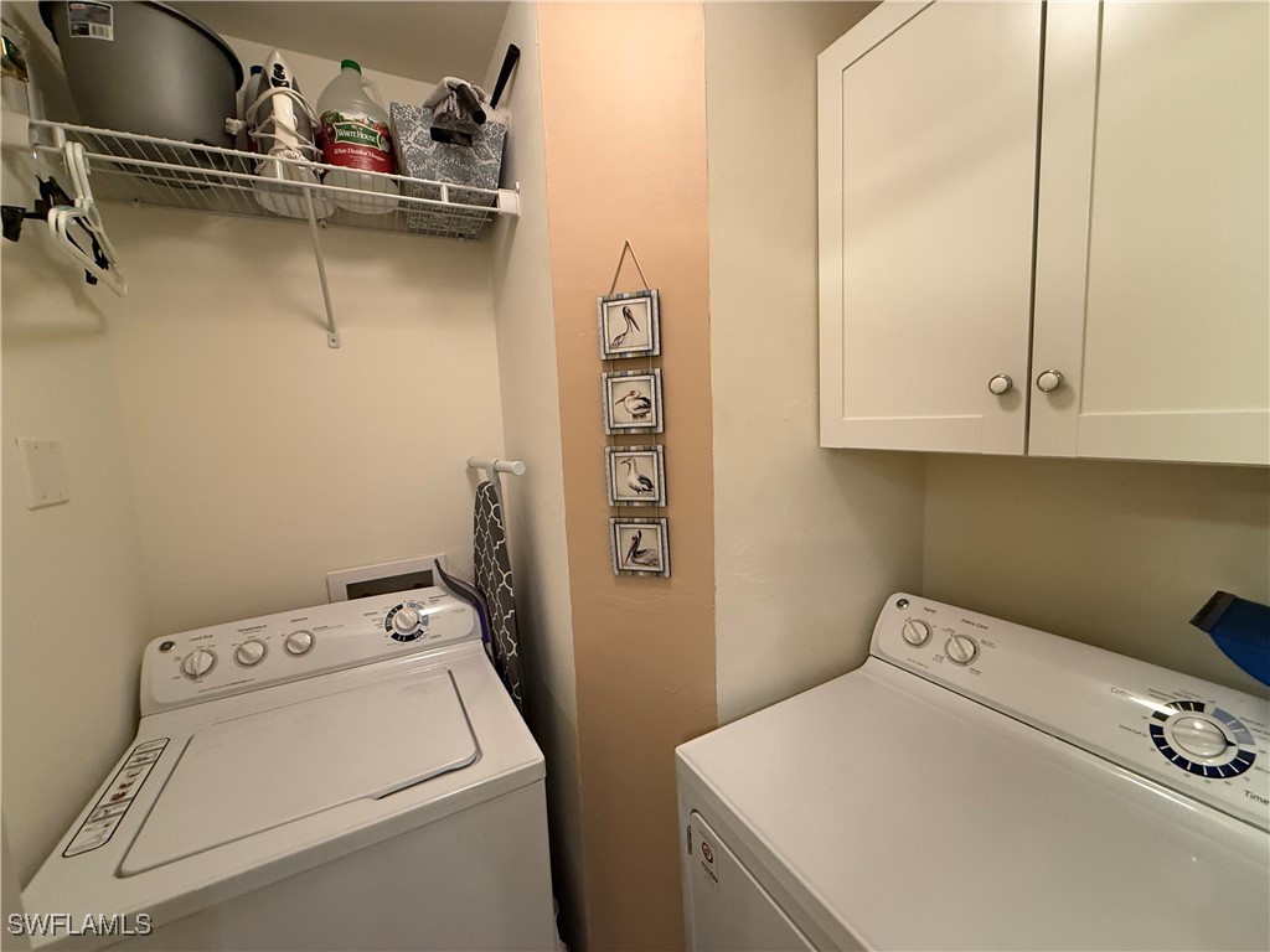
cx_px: 635
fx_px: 514
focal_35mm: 14
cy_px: 476
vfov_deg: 85.7
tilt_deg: -5.7
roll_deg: +2.0
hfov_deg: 102.1
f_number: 2.2
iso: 320
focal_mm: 2.22
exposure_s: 1/60
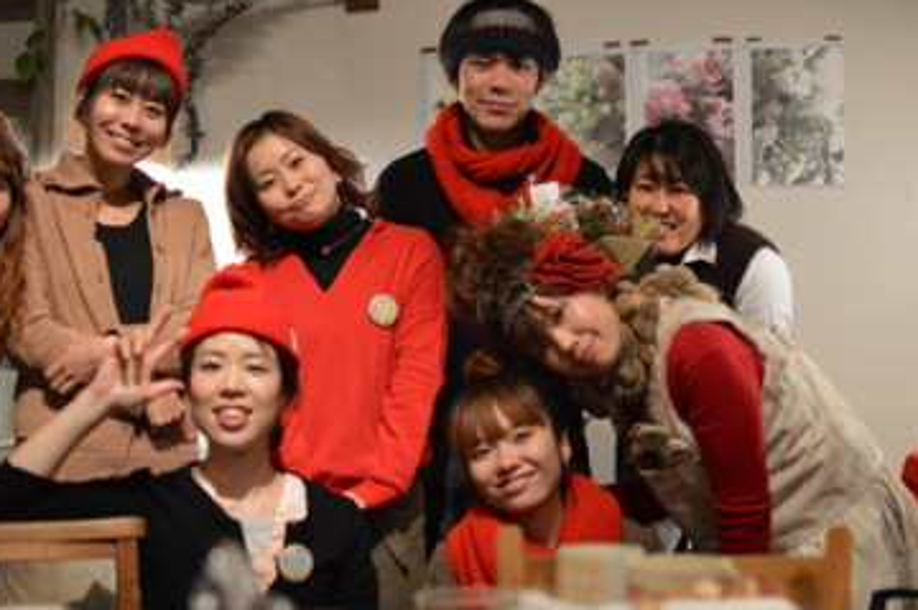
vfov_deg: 20.7
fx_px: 1671
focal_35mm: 66
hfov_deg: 30.7
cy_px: 318
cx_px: 398
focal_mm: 35
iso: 400
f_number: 2.5
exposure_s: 1/60
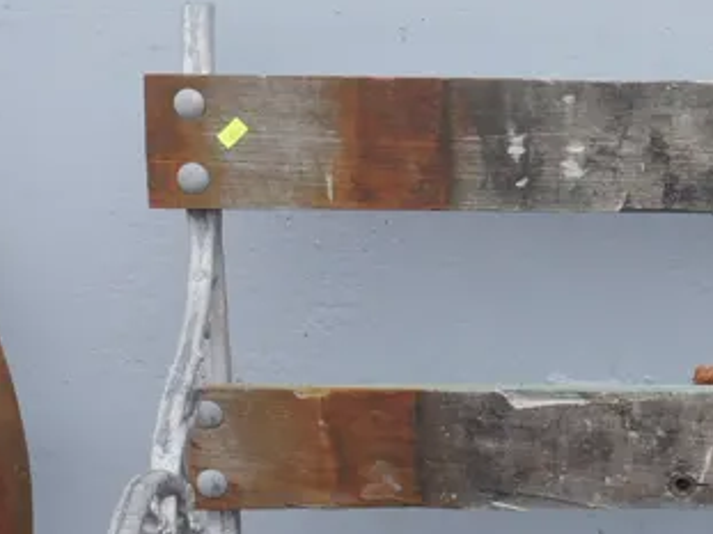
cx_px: 1009
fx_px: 2574
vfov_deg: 11.6
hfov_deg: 14.8
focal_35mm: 125
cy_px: 639
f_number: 5
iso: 500
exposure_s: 1/60
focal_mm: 19
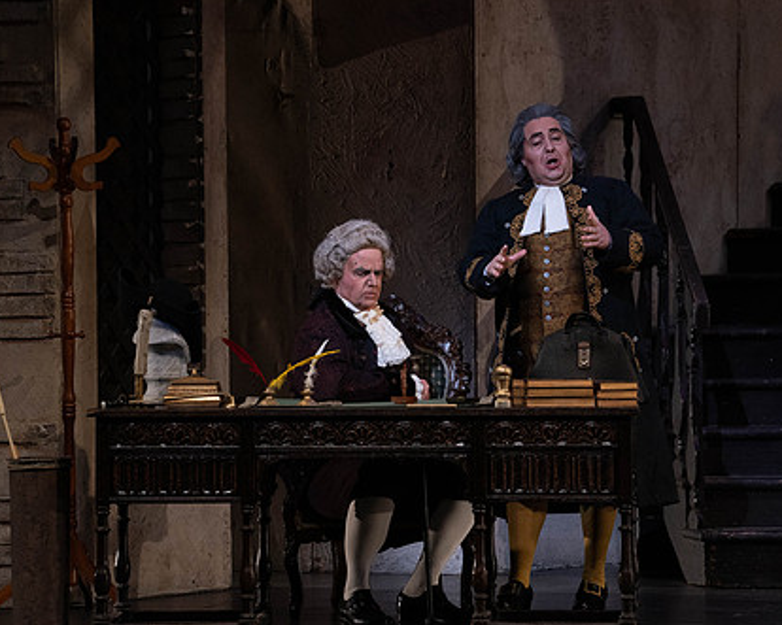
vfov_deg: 5.9
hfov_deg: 7.4
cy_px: 316
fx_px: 6085
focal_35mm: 263
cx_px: 359
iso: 3200
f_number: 9
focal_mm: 200
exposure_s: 1/250
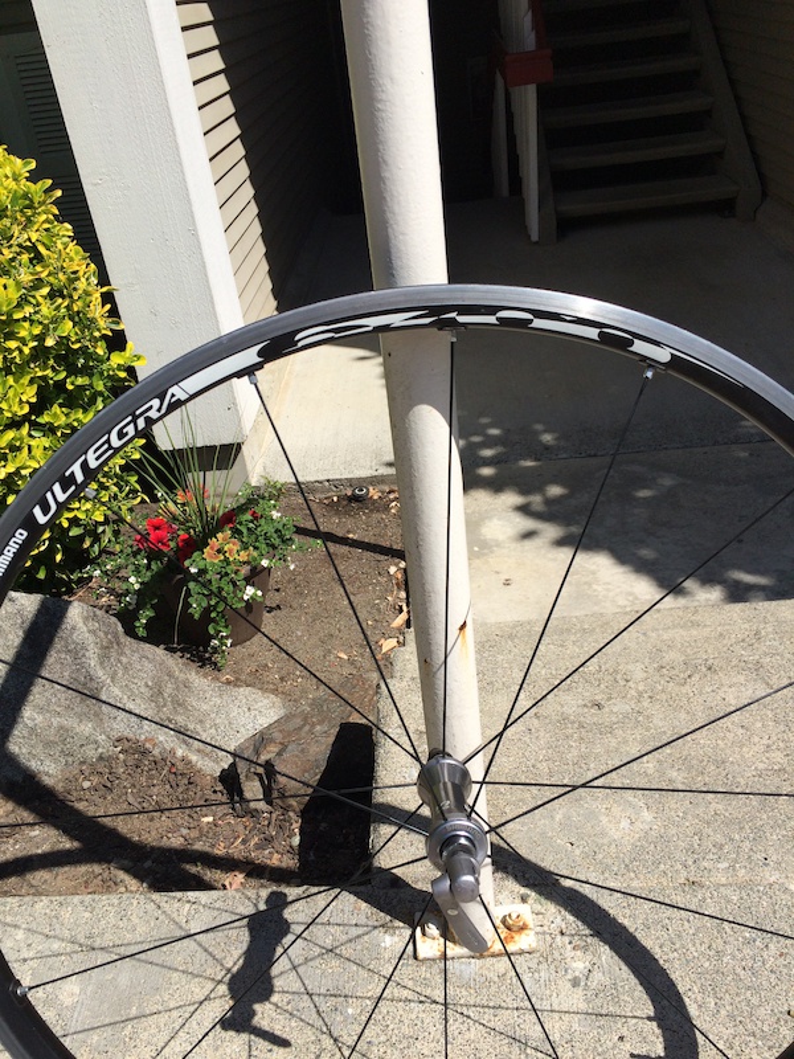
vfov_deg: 61.7
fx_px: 887
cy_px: 530
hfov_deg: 48.2
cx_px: 397
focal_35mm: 29
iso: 32
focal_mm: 4.15
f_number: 2.2
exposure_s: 1/2933
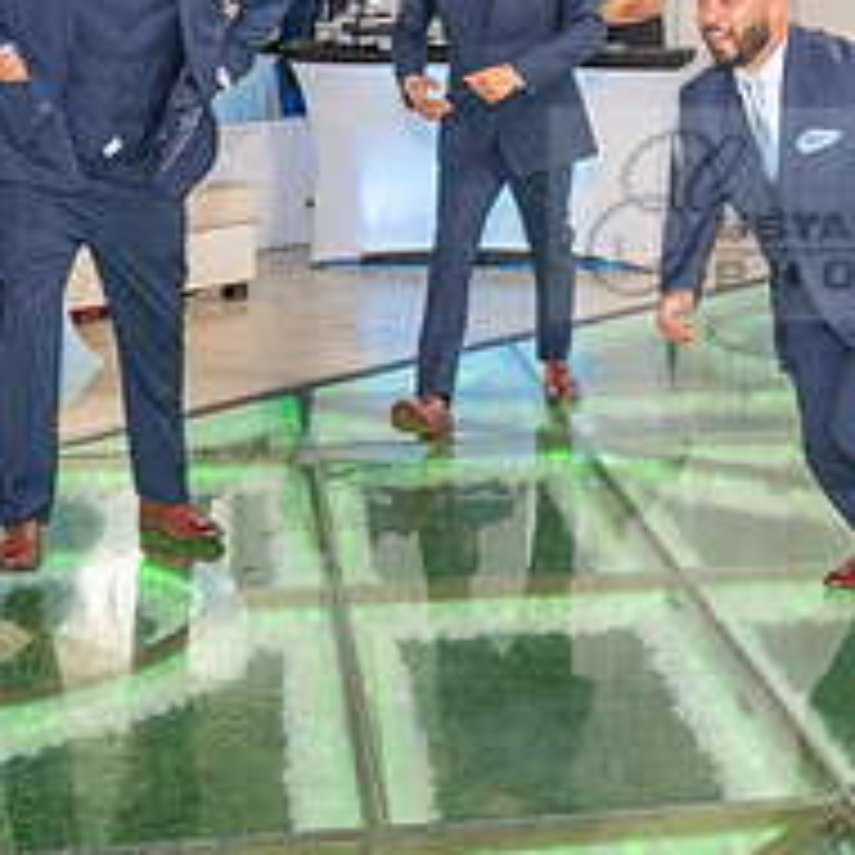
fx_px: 2068
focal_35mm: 74
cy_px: 283
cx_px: 725
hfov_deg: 22.9
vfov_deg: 23.3
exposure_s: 1/160
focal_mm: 24
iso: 1000
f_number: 3.2
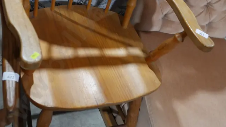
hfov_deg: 39.9
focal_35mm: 52
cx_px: 109
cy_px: -5
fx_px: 312
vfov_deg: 22.0
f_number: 3.6
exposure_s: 1/60
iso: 500
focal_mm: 15
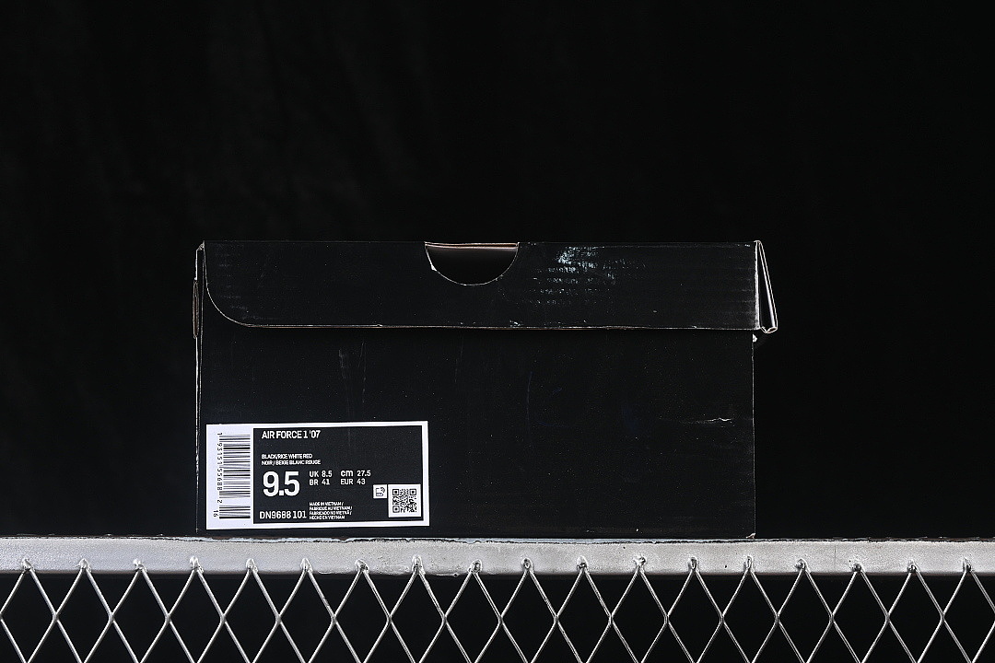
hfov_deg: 27.0
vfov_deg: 18.2
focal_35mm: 75
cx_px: 498
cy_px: 332
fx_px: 2073
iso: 160
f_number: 6.3
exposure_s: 1/60
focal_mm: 50
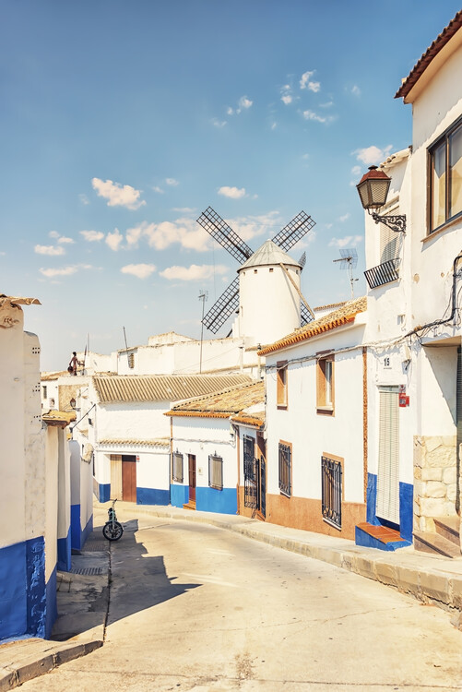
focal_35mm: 35
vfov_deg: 54.4
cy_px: 346
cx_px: 231
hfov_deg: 37.9
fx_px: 673
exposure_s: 1/250
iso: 64
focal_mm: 35
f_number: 8
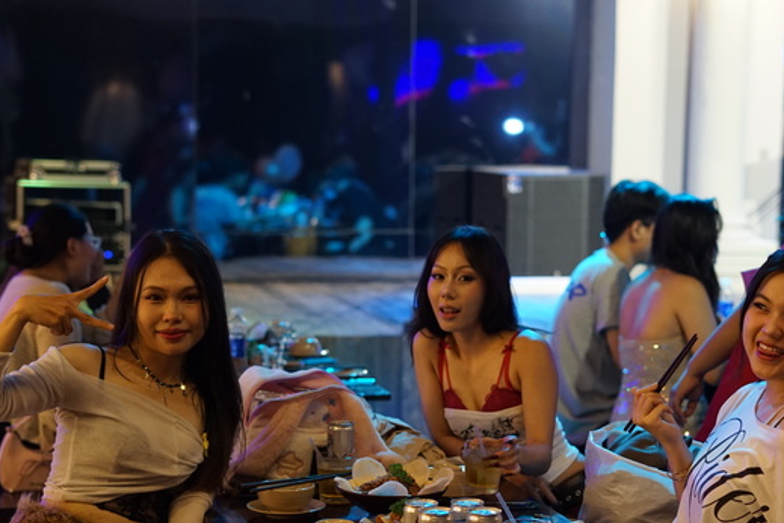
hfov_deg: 26.3
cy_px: 306
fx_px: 1677
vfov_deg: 17.7
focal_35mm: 77
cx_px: 440
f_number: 2.2
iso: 1600
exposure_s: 1/160
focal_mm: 50
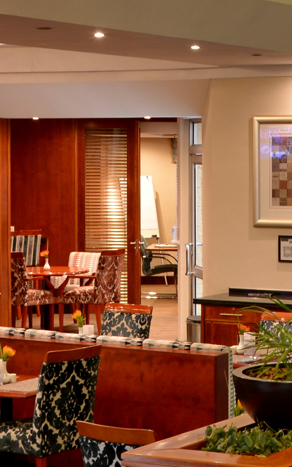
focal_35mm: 110
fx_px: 1401
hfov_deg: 11.4
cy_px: 169
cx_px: 446
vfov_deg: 18.9
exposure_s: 1/1.6
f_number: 9
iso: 320
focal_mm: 24
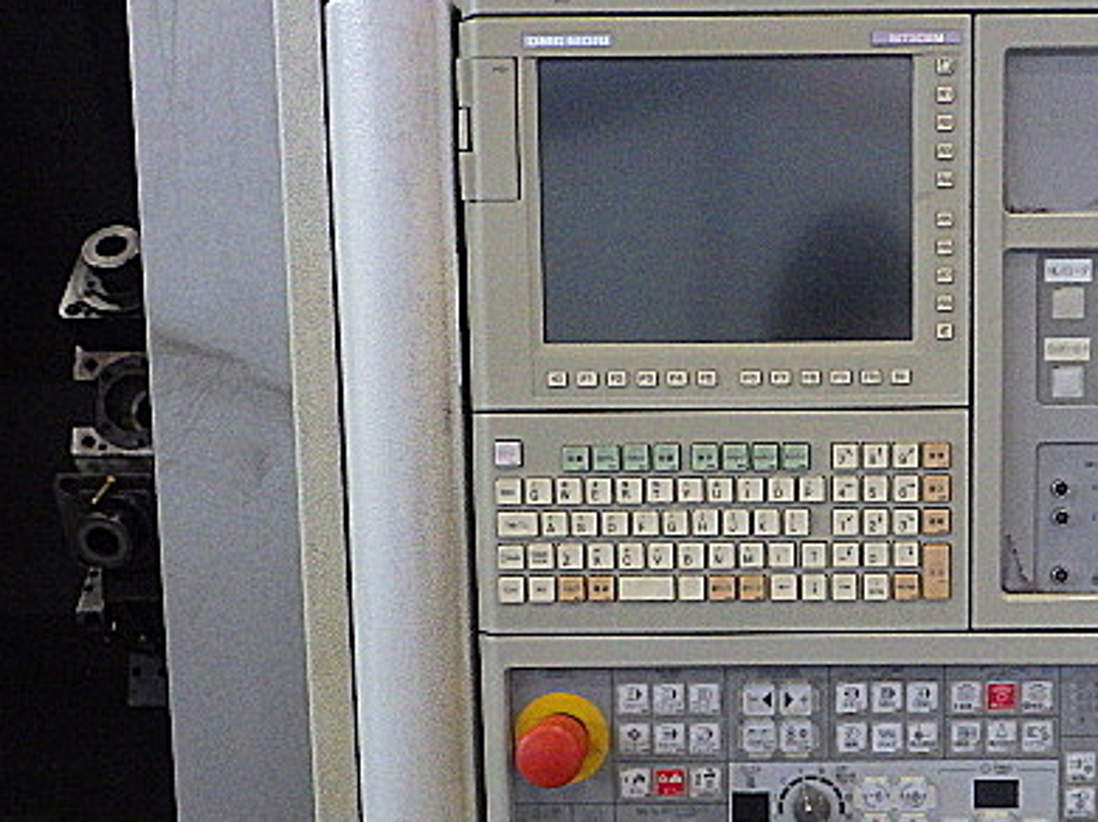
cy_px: 549
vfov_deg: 31.2
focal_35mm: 46
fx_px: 1458
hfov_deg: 40.1
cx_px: 822
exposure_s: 1/45
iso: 400
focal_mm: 5
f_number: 3.5
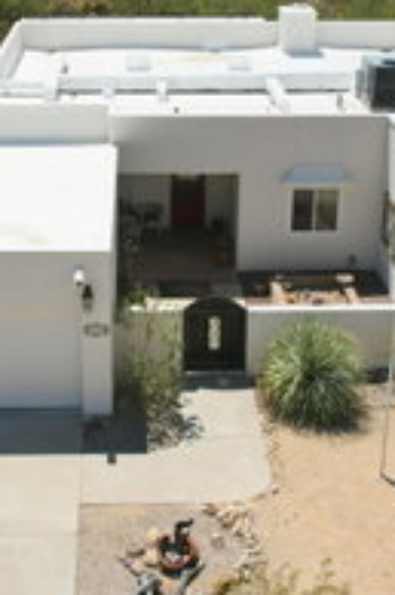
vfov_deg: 33.8
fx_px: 956
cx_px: 147
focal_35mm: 58
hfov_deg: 23.3
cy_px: 149
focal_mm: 8.4
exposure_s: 1/2500
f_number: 2.8
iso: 100
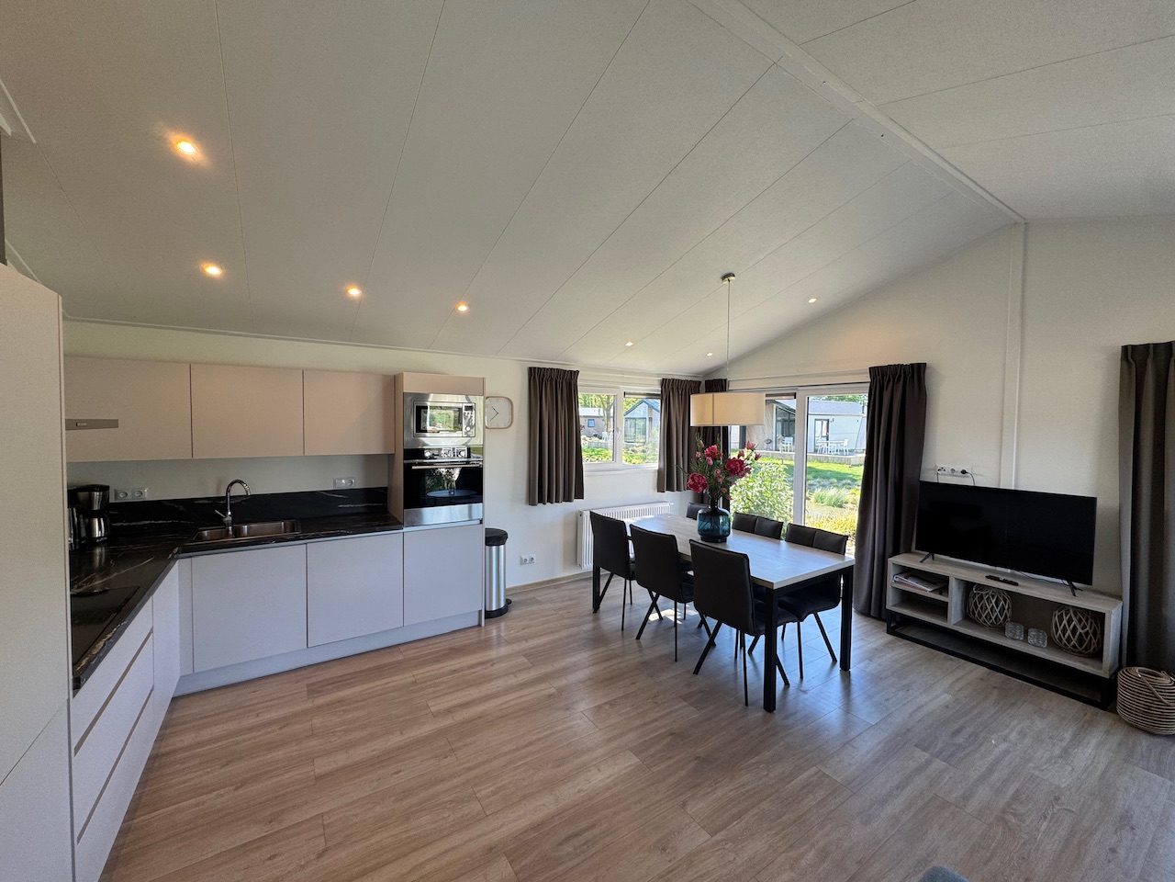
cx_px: 588
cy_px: 441
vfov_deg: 85.7
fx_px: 475
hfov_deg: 102.1
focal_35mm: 14
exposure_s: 1/100
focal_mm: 2.22
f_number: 2.2
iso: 50
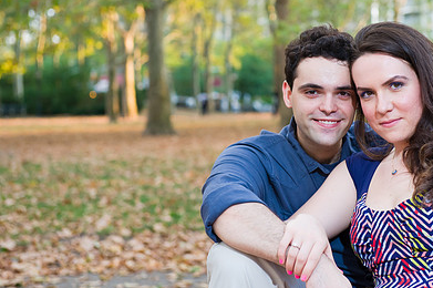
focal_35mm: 98
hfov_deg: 20.8
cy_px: 92
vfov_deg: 13.9
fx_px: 1178
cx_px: 259
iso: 400
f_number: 4
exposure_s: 1/125
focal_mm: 66
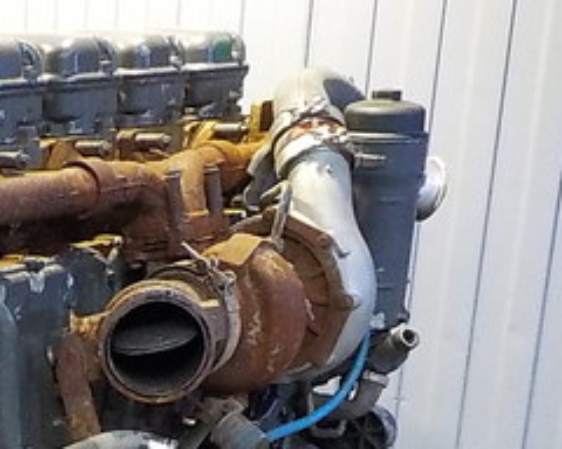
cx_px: -108
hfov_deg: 22.6
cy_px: 486
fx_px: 1297
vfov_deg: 18.9
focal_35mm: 78
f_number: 3.3
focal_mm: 4.1
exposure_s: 1/40
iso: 800
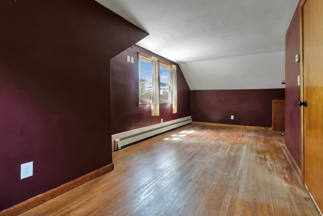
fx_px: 153
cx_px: 168
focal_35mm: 17
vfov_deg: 70.4
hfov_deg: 93.2
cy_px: 103
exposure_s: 1/30
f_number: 8
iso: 800
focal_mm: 16
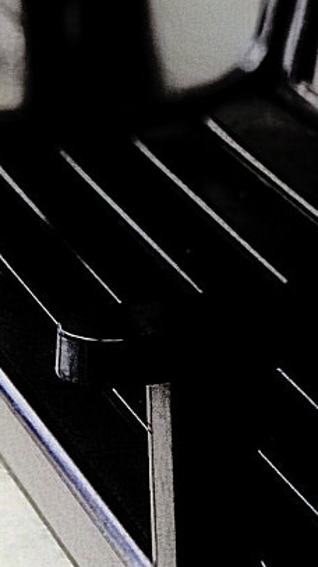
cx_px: 318
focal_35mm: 245
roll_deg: +0.4
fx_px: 3677
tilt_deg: -12.9
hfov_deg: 4.9
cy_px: 103
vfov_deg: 8.8
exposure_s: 1/60
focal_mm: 6.6
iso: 80
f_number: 2.8
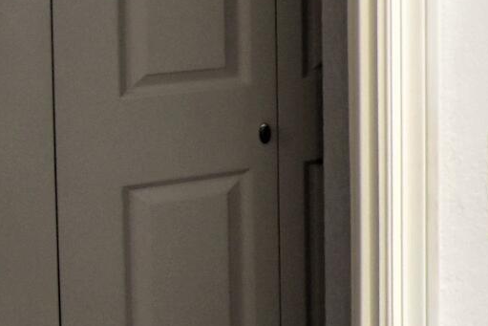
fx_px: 1193
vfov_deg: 14.8
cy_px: -112
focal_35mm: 88
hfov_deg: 15.4
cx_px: 1109
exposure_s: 1/200
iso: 640
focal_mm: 10
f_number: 5
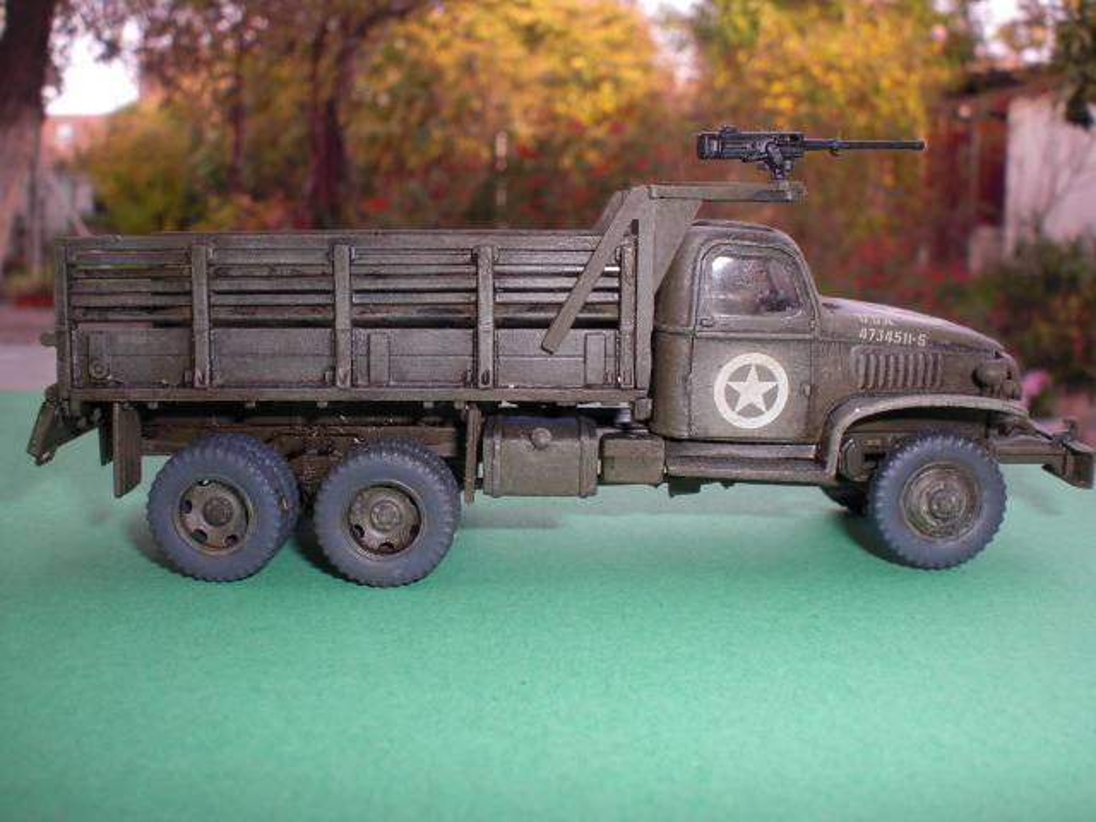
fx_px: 1203
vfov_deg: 37.7
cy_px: 411
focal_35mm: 38
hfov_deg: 49.0
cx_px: 548
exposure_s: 1/60
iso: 100
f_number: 5.6
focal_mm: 6.3
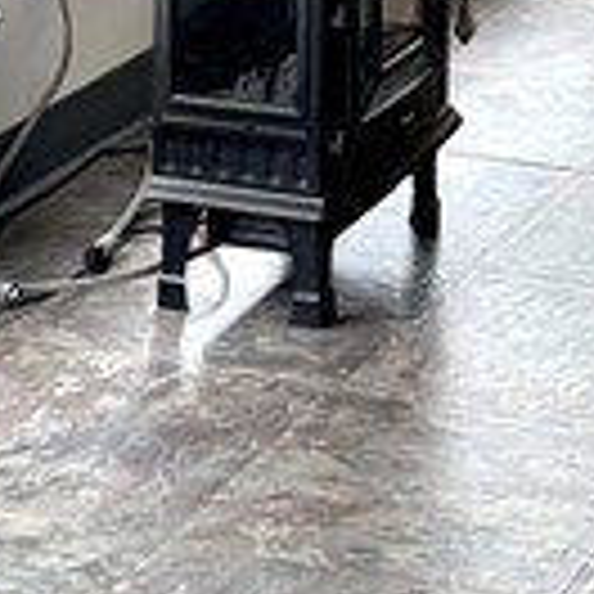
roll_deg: +0.0
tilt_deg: -5.5
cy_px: -502
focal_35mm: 165
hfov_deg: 10.5
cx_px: 513
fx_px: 3203
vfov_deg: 10.0
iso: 200
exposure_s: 1/121
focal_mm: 6.76
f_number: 1.78
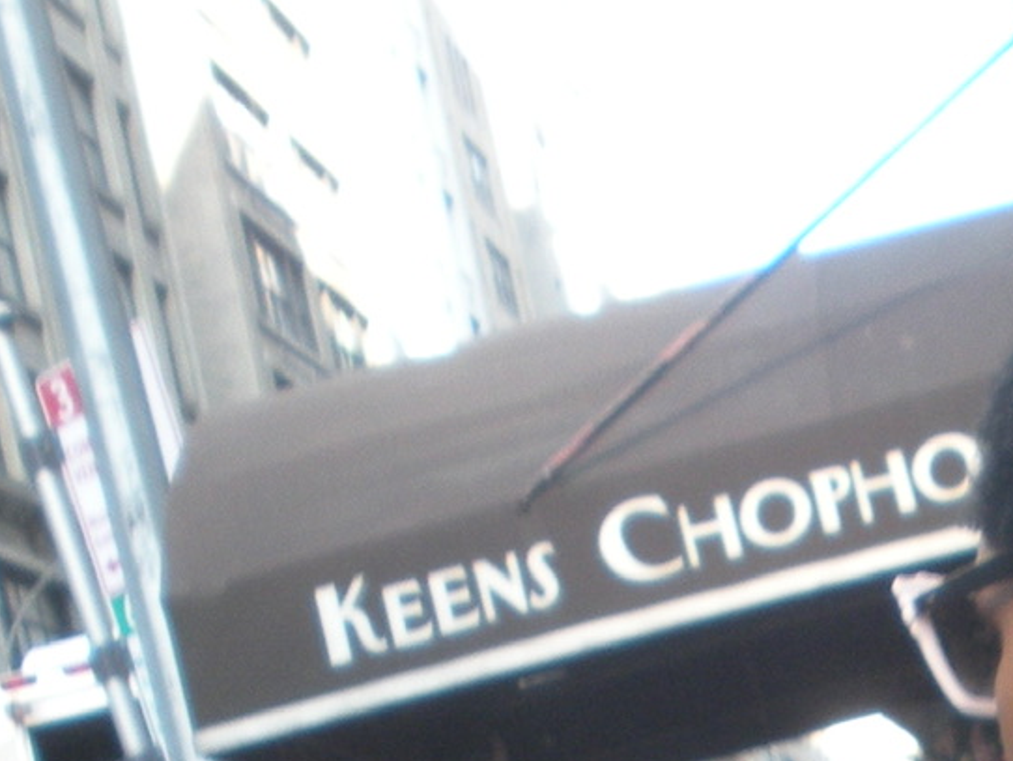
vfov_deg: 10.4
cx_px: 1368
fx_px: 3982
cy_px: 1281
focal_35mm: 136
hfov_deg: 13.9
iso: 90
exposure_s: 1/59.7
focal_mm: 6.3
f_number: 3.5
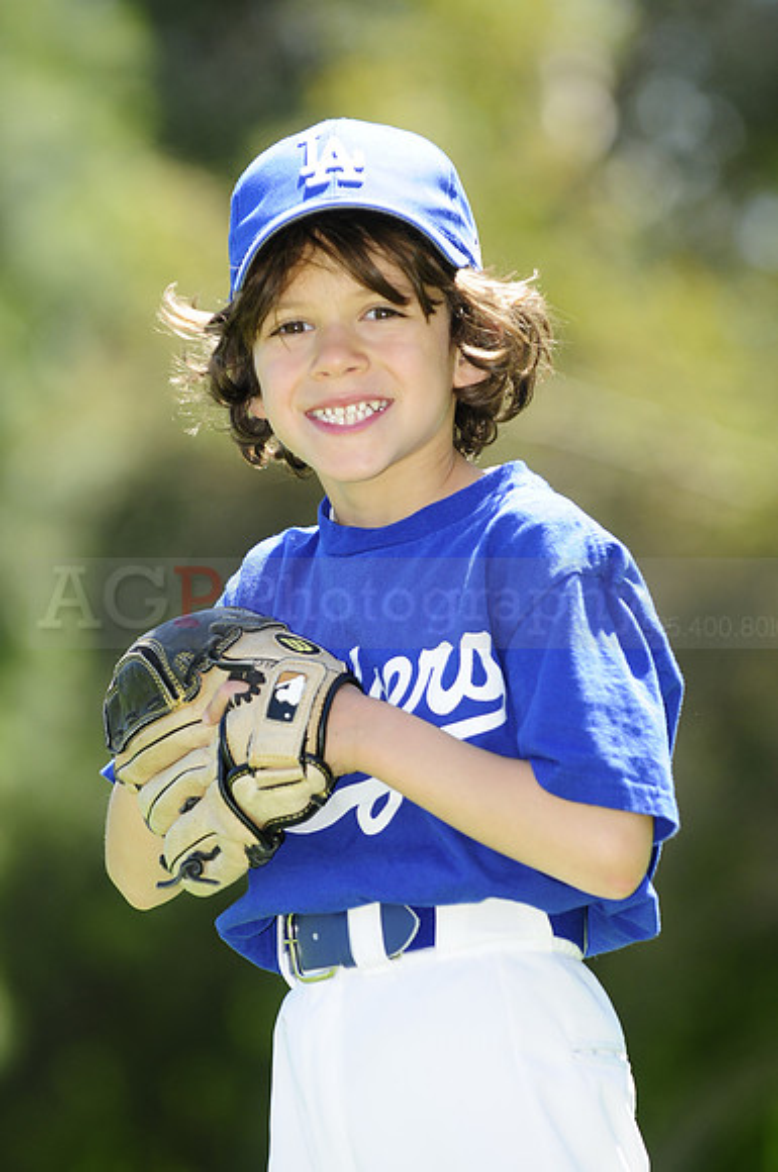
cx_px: 389
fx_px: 8778
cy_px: 586
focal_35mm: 270
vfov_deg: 7.6
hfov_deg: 5.1
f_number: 4
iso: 200
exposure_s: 1/500
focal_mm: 180
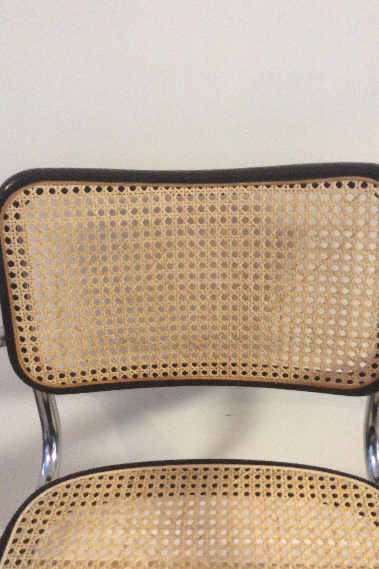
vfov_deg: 55.8
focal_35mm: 34
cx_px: 203
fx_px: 537
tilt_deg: -30.6
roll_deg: +3.0
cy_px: 285
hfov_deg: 38.9
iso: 400
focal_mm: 3.3
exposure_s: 1/17
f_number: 2.4
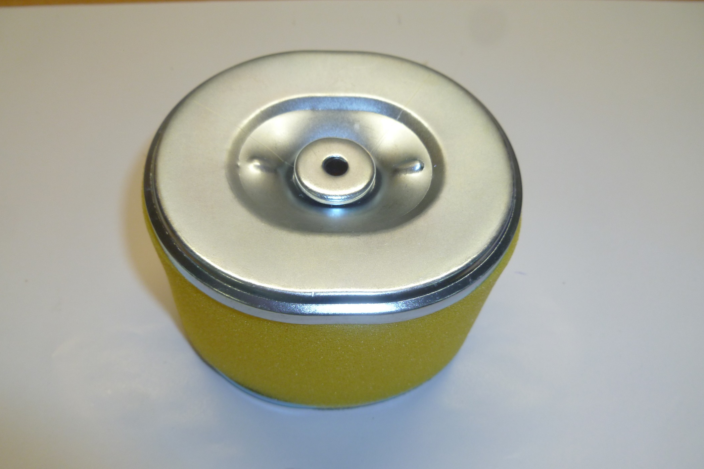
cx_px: 345
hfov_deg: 61.9
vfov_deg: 43.5
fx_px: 587
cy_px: 264
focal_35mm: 30
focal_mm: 5
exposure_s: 1/30
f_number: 3.3
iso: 100
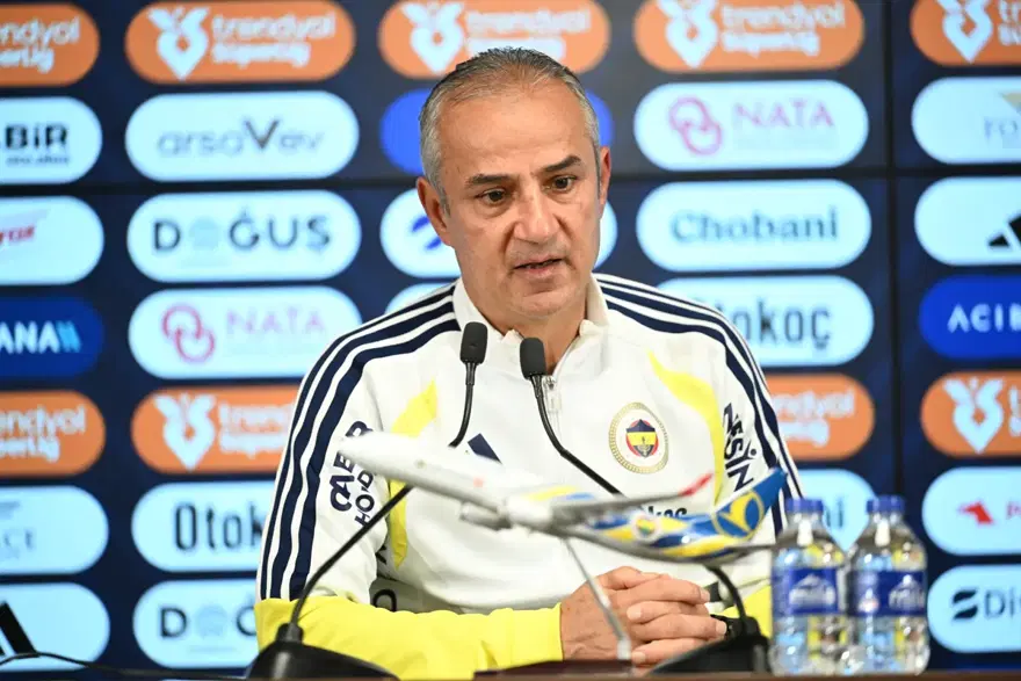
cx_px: 510
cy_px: 340
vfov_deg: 7.6
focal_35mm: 180
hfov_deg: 11.4
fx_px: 5105
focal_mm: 180
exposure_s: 1/500
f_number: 2.8
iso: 2000
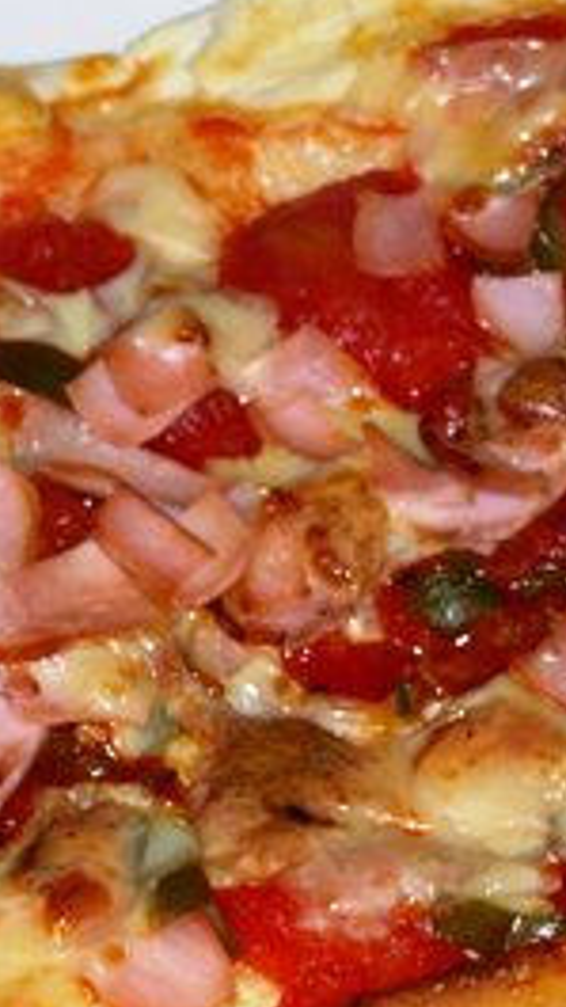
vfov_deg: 10.4
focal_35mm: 208
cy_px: 593
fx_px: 5551
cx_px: 205
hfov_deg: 5.8
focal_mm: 23.4
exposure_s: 1/64
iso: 79
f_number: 4.9
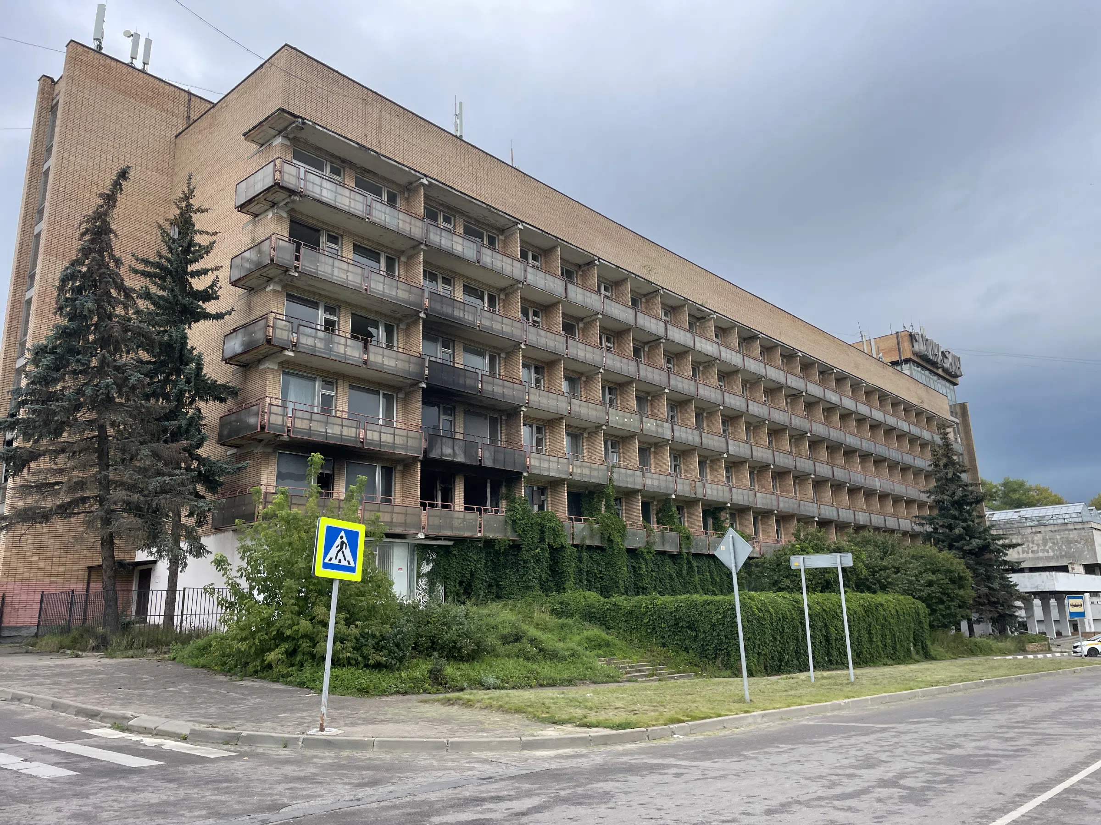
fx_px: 827
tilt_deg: +17.2
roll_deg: +0.6
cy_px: 412
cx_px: 550
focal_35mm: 26
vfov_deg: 53.1
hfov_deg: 67.3
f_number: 1.6
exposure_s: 1/535
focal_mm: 4.2
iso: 32
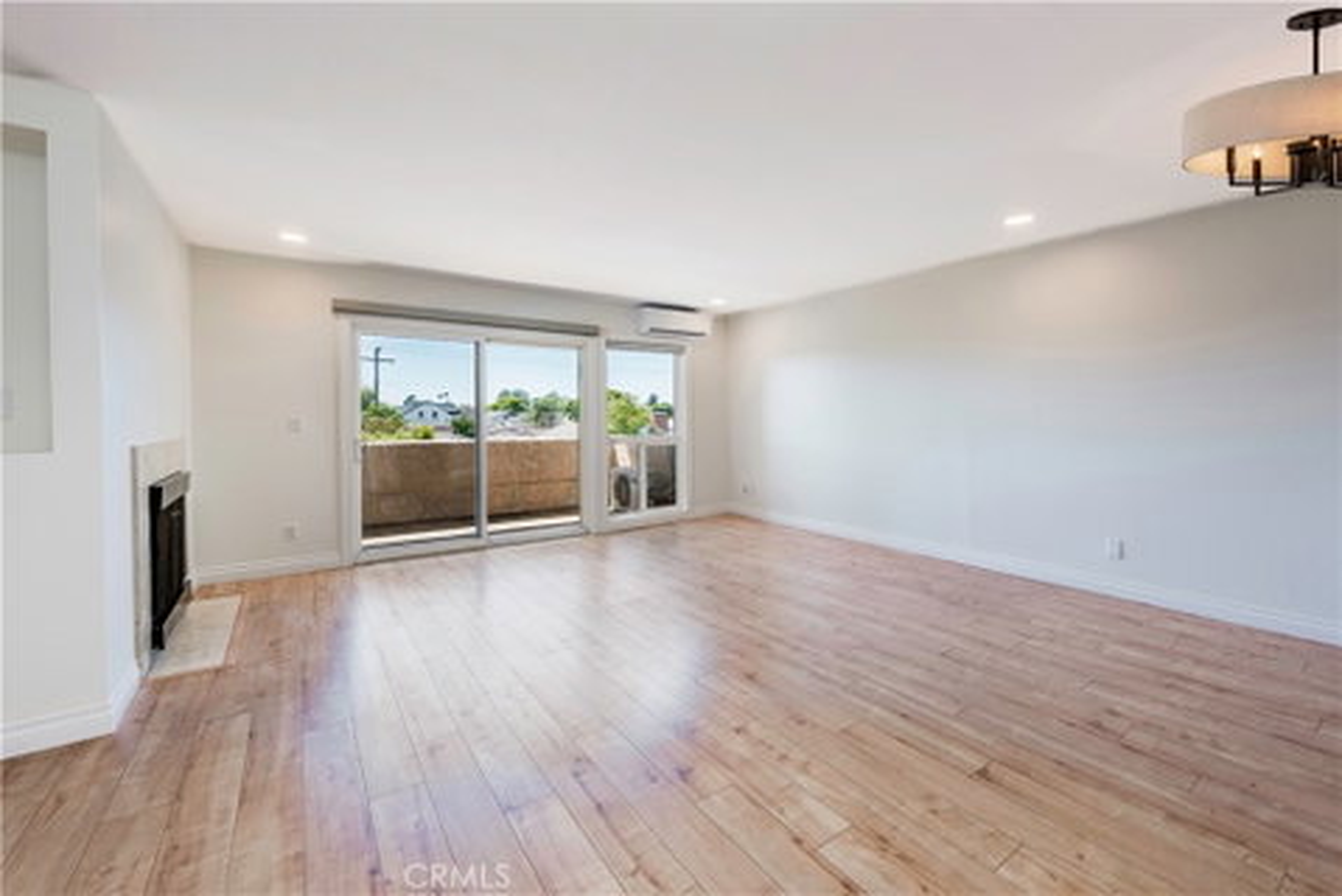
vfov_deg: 81.3
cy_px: 448
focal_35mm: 14
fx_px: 522
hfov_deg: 104.2
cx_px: 671
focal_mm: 14
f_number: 11
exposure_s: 1/320
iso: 200
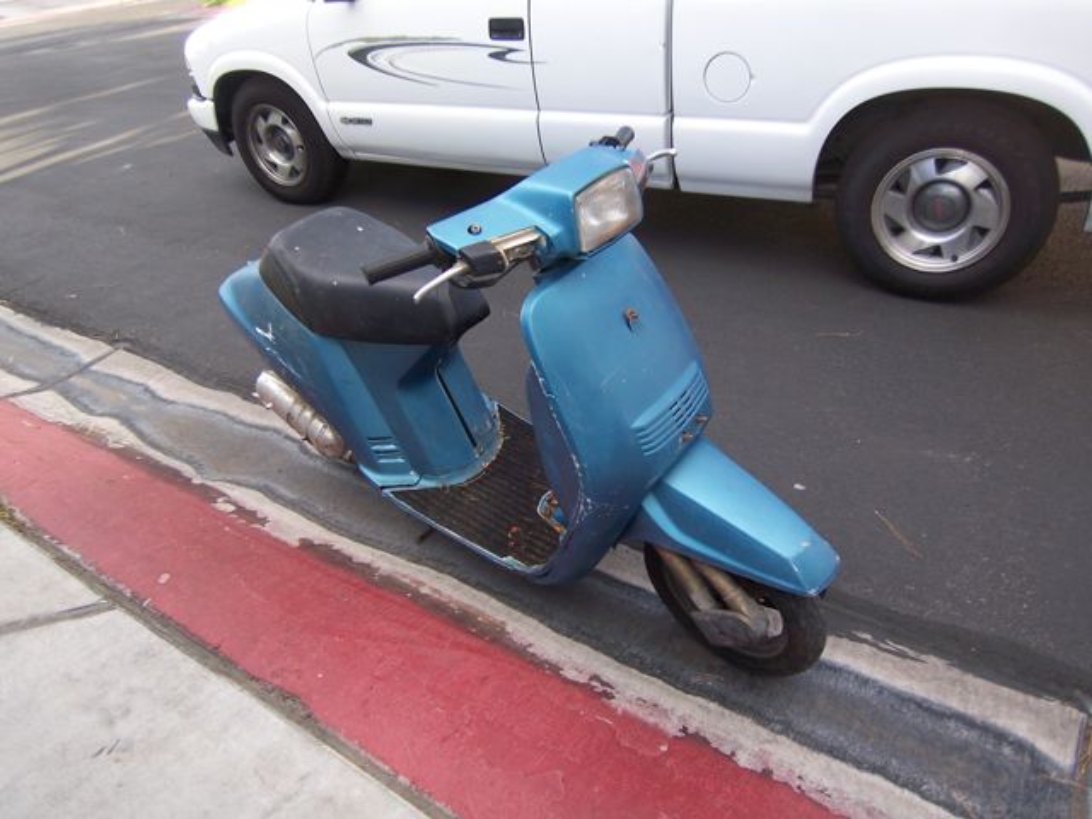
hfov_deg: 73.9
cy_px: 410
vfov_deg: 58.9
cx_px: 546
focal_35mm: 23
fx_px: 726
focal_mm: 3.8
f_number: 2.8
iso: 64
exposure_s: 1/160
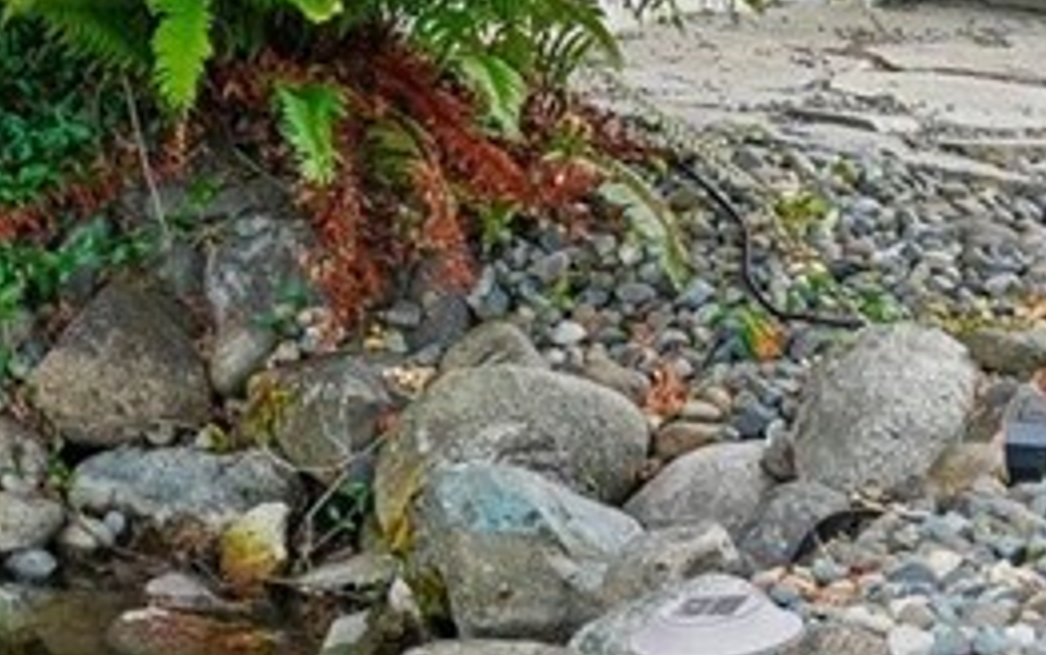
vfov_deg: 6.8
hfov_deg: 10.4
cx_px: -1036
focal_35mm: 185
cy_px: -853
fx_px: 5276
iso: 800
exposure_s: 1/90
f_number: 8
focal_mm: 28
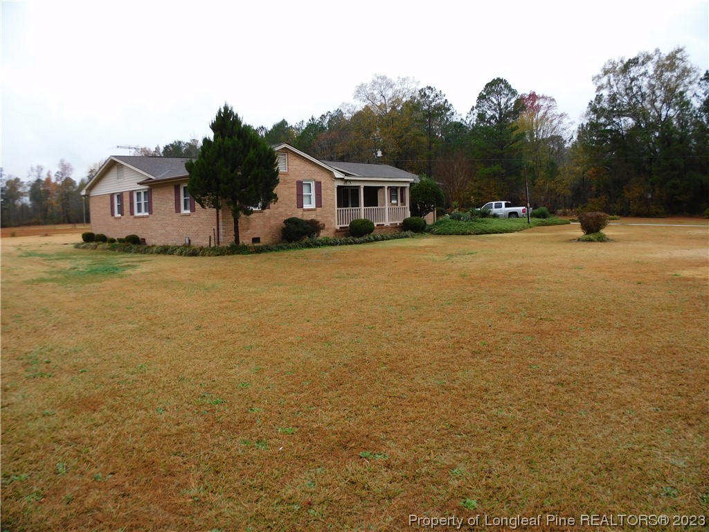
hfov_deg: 29.8
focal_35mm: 65
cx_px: 354
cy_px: 266
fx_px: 1331
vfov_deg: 22.6
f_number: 4.2
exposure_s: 1/400
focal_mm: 11.6
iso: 125
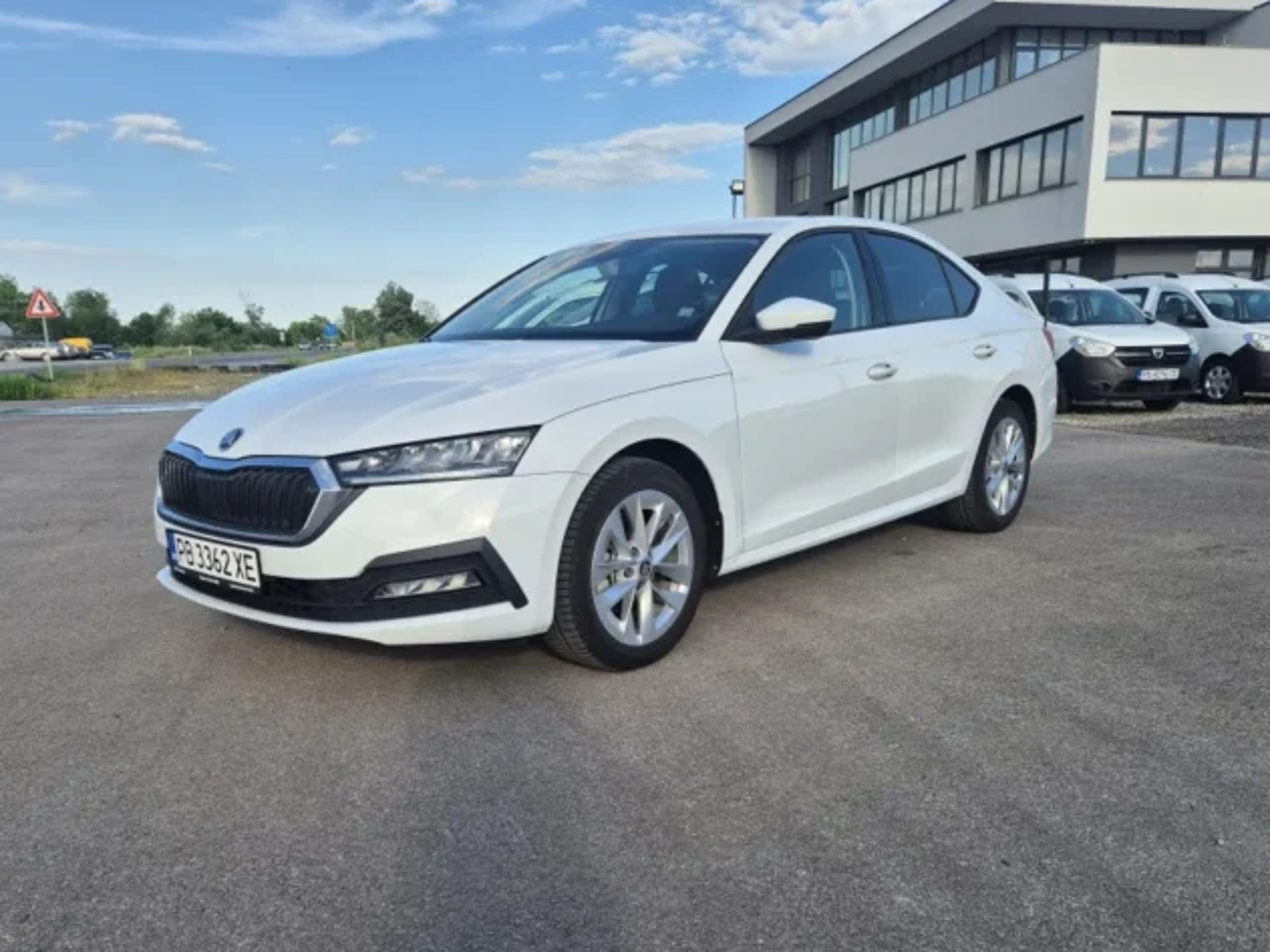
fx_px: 1027
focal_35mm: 28
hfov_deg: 63.4
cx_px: 612
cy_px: 545
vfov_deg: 49.6
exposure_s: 1/1188
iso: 25
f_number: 1.8
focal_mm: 5.4
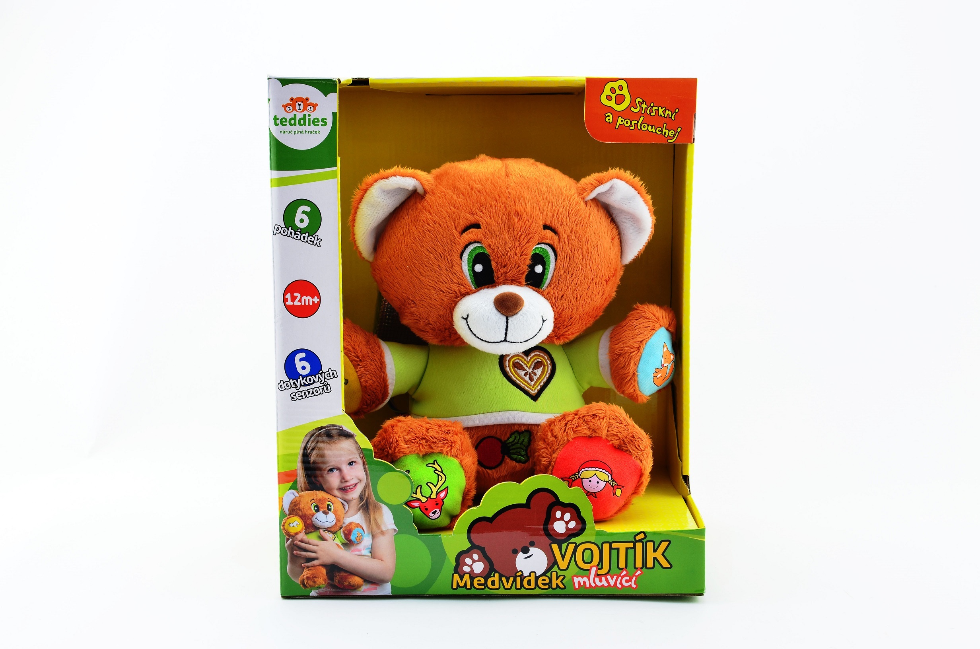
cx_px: 490
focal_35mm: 46
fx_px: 1263
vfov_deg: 28.8
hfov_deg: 42.4
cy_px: 324
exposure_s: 1/8
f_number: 8
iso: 100
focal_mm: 31
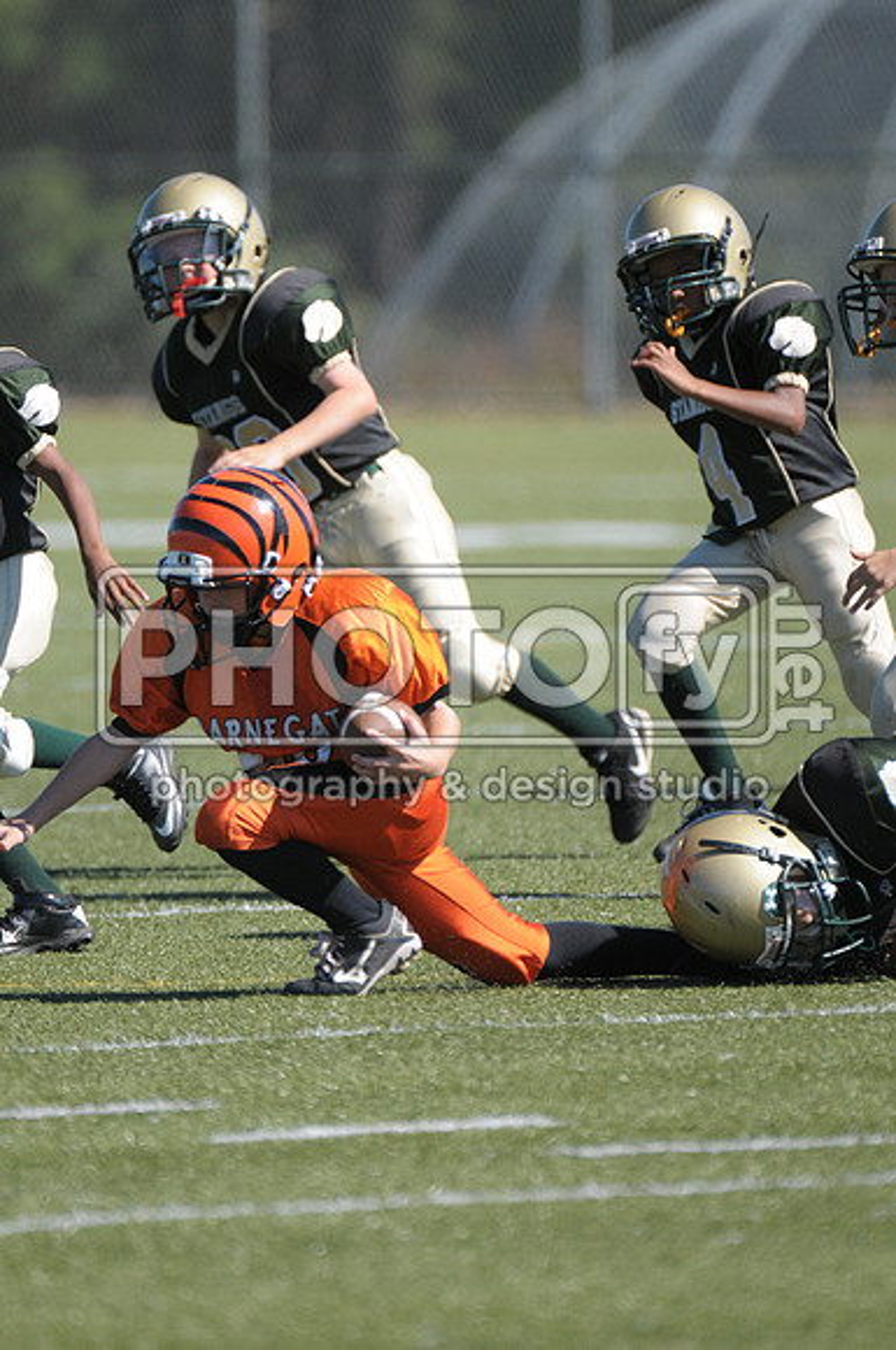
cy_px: 675
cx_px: 448
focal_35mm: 600
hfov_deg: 2.3
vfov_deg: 3.4
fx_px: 22465
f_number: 4
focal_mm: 400
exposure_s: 1/3200
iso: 640
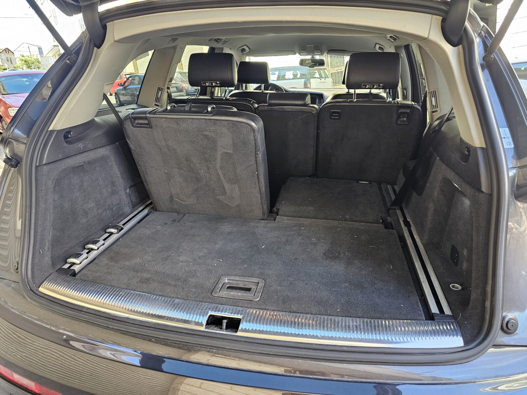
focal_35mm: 23
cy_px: 198
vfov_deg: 58.9
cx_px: 264
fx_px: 350
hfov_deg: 73.9
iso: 160
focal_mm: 6.3
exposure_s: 1/100
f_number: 1.7
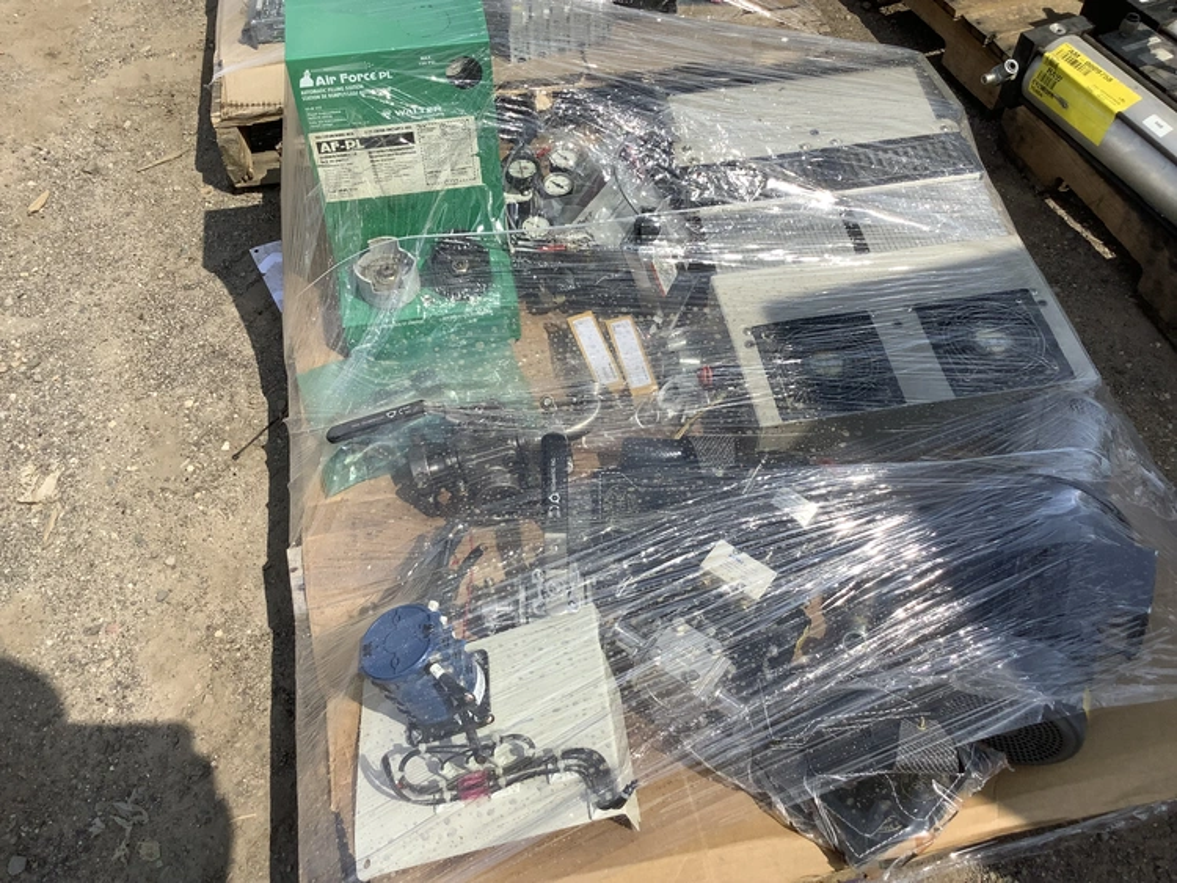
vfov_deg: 45.5
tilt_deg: -53.8
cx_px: 588
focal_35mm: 31
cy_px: 442
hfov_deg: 58.3
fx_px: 1054
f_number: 2.4
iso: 25
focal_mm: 3.3
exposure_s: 1/2037
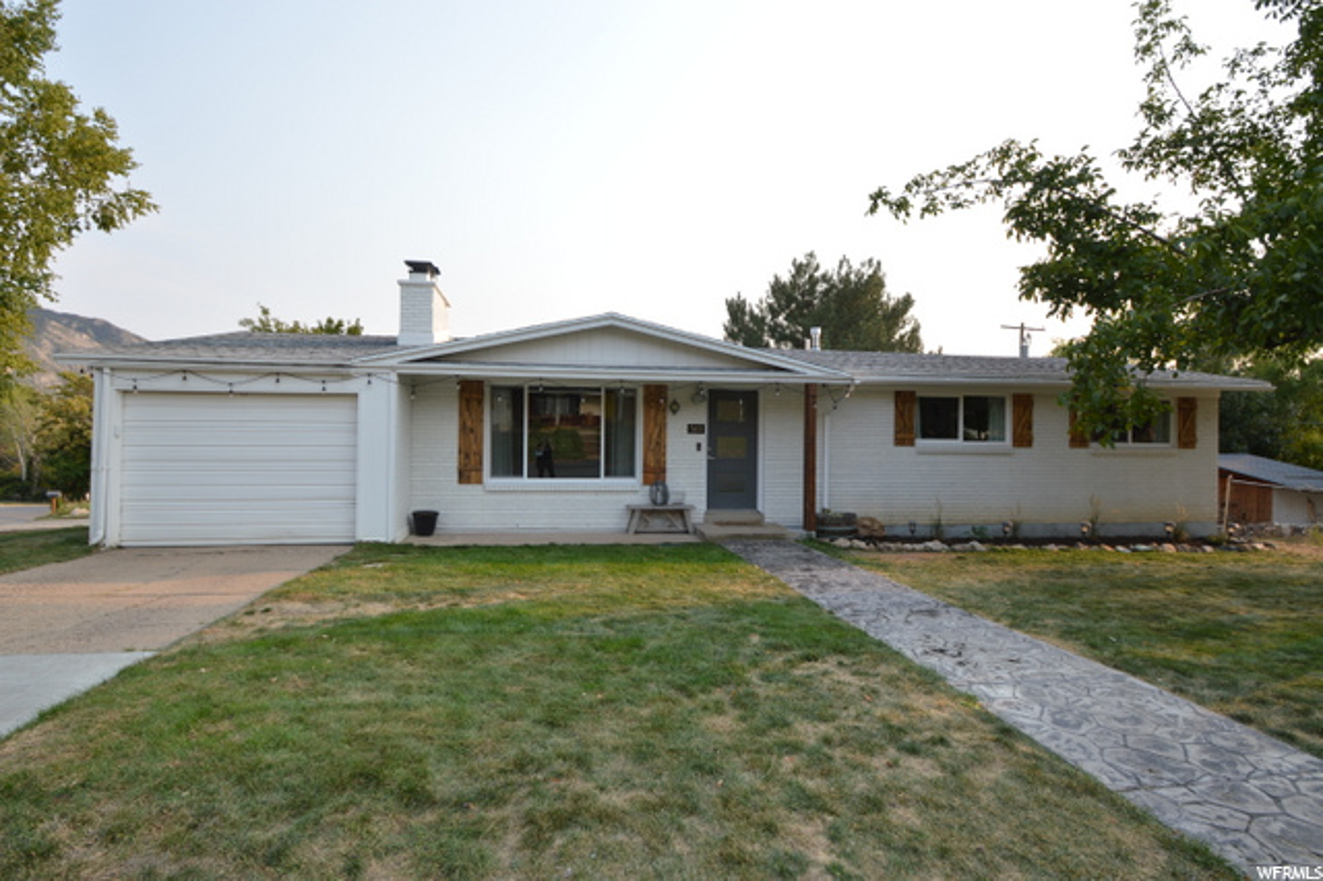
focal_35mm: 17
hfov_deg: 92.5
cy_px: 440
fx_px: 634
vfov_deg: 69.6
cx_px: 662
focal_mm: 11.5
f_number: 5.6
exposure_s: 1/125
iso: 125
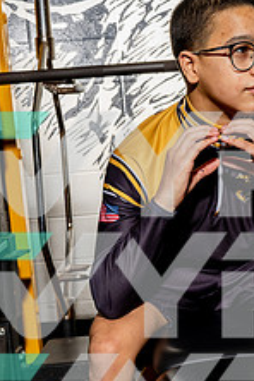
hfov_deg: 18.5
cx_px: 203
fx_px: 773
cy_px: 287
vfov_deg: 27.3
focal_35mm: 73
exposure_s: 1/200
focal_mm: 36
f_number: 8
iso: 100
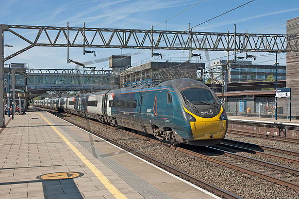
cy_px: 100
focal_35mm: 51
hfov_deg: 38.9
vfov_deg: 26.4
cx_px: 150
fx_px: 423
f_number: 9
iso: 200
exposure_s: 1/250
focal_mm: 34
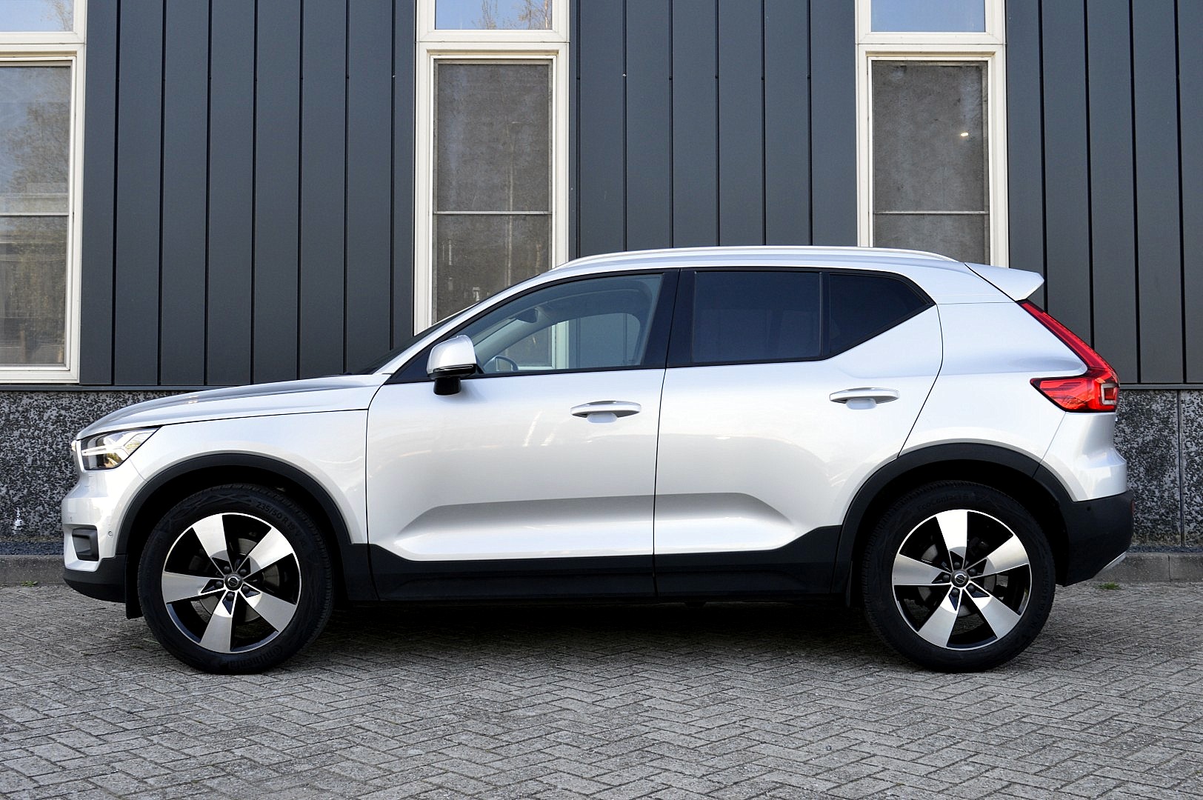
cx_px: 602
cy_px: 400
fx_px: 1252
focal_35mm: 38
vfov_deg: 35.4
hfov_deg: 51.3
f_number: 9
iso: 400
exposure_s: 1/100
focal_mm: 25
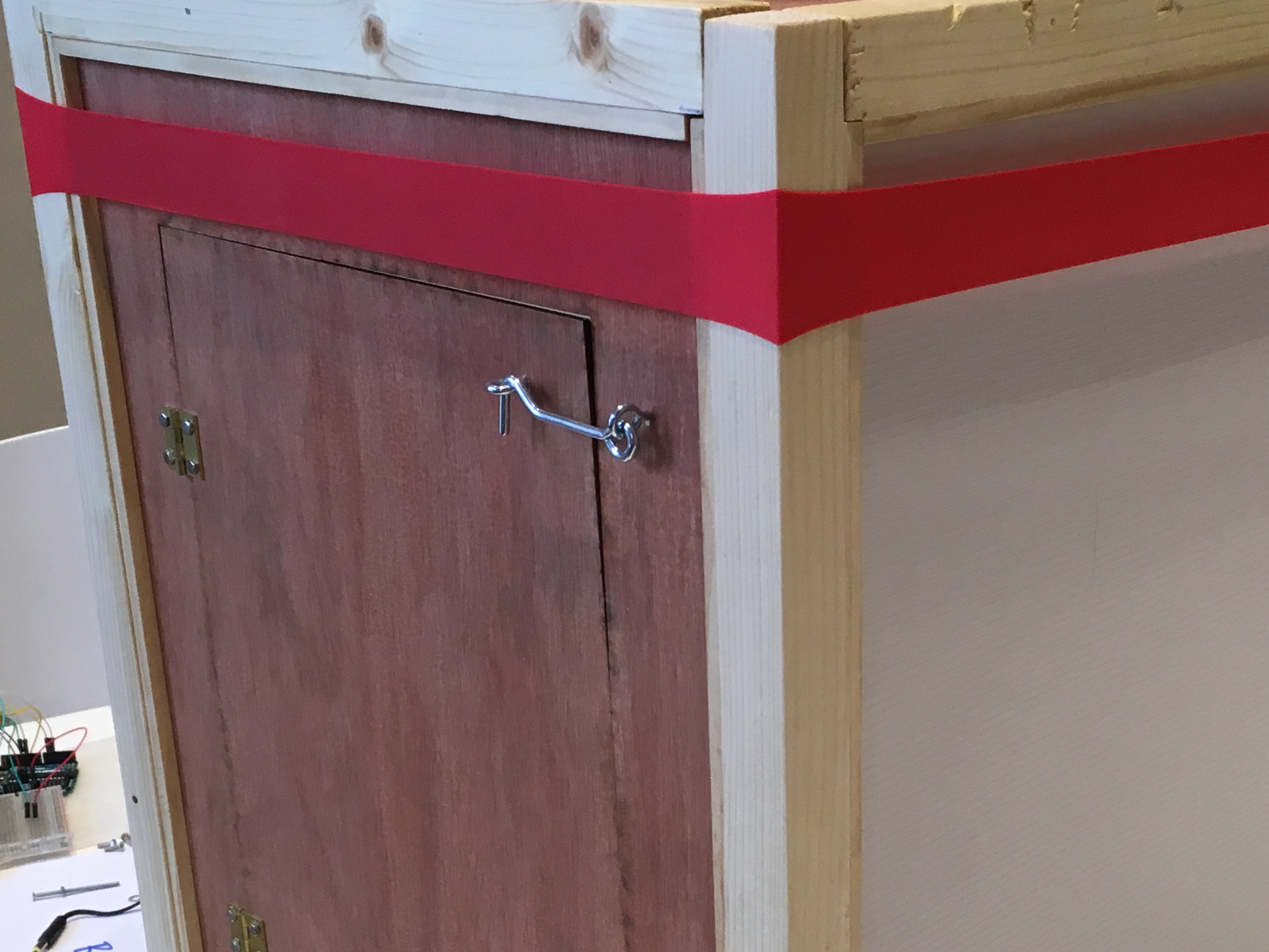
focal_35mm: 57
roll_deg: +1.5
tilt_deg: -21.8
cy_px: 690
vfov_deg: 25.4
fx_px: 2090
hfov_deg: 33.6
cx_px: 790
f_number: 2.2
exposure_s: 1/33
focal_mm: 4.15
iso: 40
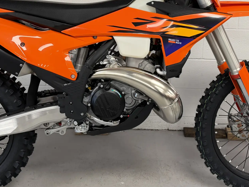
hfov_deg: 38.9
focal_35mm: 49
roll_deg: -1.3
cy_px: 25
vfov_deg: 28.7
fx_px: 352
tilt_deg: -14.7
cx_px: 118
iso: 160
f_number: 1.78
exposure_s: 1/100
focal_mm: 6.76
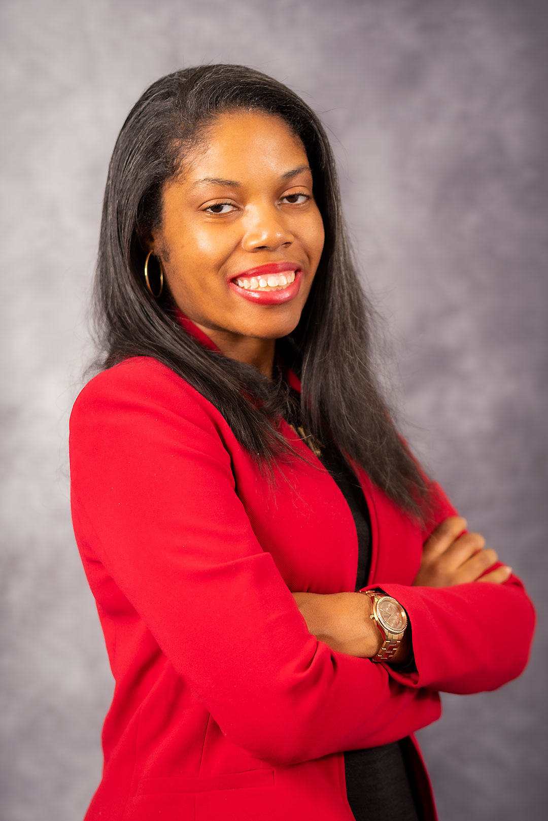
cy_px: 410
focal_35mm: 80
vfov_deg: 25.4
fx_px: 1825
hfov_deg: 17.1
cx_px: 274
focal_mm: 80
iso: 100
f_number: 2.8
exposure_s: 1/200
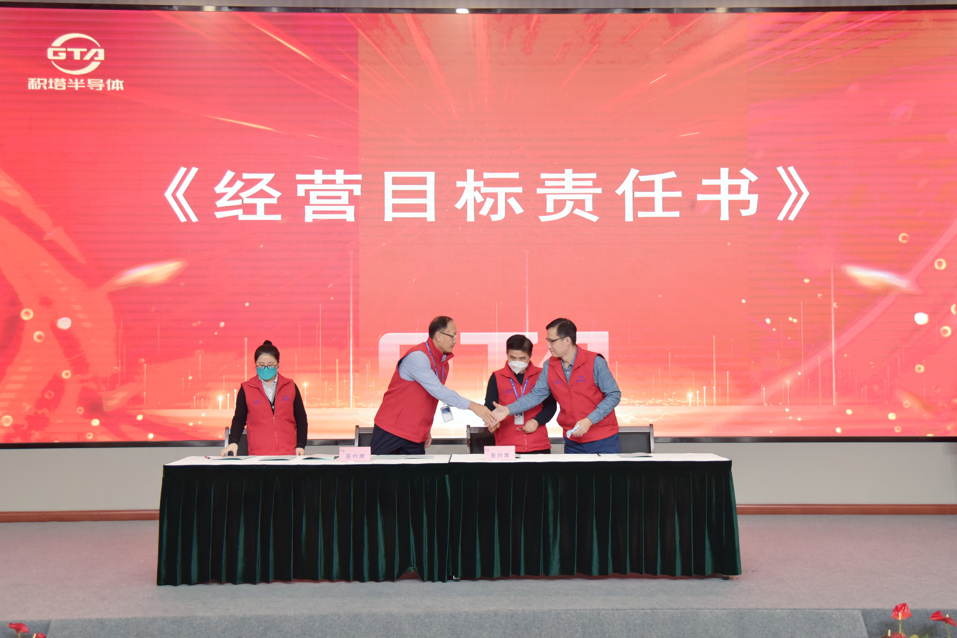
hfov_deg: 48.5
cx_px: 478
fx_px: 1063
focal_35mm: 40
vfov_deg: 33.4
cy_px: 319
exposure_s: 1/125
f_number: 4
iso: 1000
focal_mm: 40
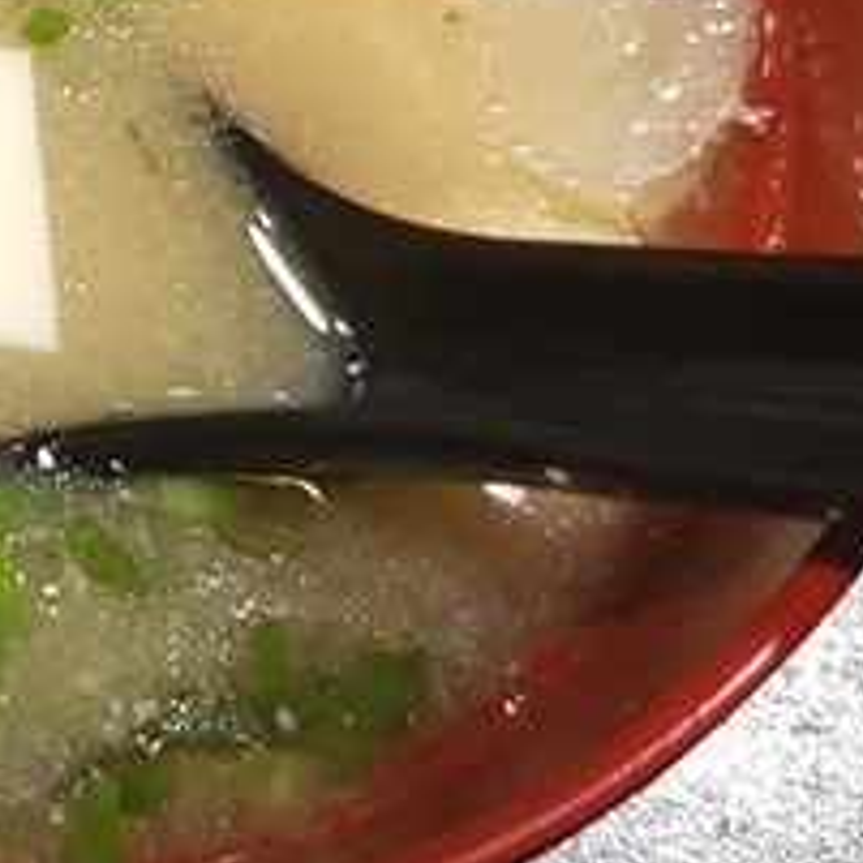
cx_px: -185
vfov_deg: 21.0
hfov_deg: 20.2
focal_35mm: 80
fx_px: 2256
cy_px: 36
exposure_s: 1/33
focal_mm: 4.2
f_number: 1.7
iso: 160
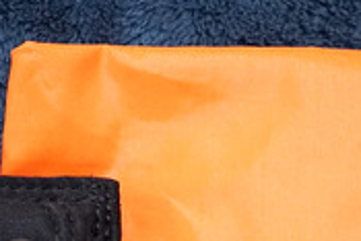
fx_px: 1445
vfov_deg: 9.2
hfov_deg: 14.2
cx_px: 91
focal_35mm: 144
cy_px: 404
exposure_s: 1/40
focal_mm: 35
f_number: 5.6
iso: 6400
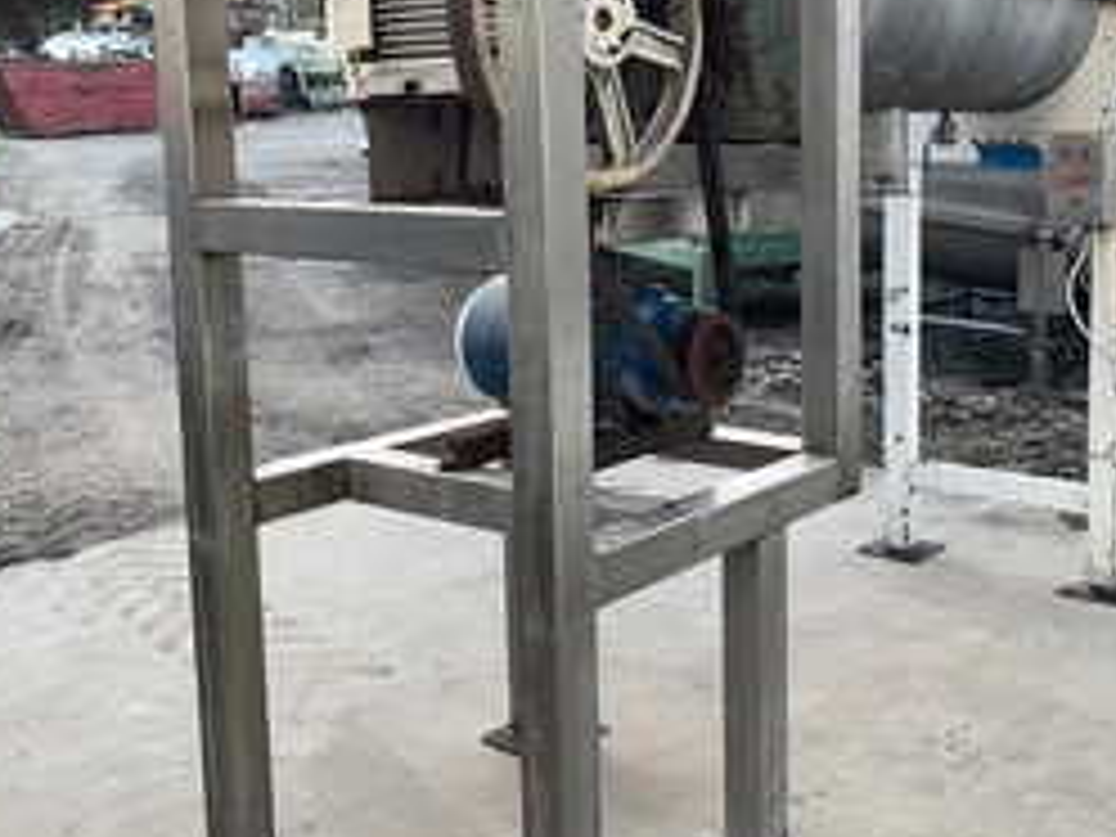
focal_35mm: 42
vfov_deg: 34.0
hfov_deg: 44.0
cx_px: 765
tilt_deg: -9.5
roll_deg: -2.0
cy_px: 279
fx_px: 1354
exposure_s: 1/122
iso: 80
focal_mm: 5.1
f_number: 1.6
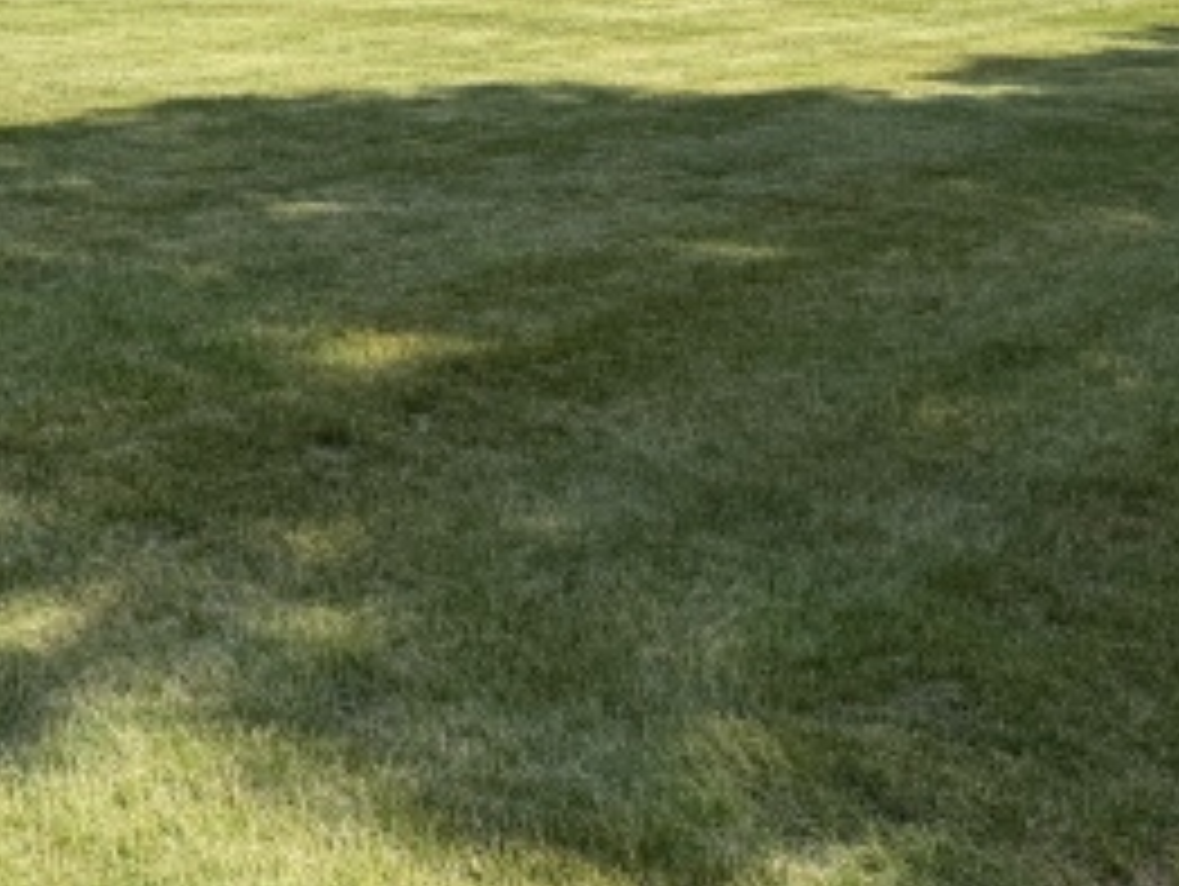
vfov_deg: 21.9
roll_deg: +0.1
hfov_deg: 31.2
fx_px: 2080
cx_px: 331
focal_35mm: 61
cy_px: -229
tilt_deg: +4.5
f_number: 1.78
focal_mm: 6.76
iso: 80
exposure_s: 1/3425
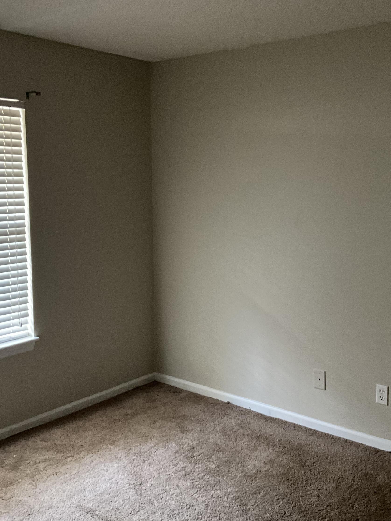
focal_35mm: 39
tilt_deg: -8.9
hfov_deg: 36.8
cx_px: 219
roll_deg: -1.1
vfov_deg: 47.9
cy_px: 259
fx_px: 587
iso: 320
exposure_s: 1/30
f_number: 1.8
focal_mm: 3
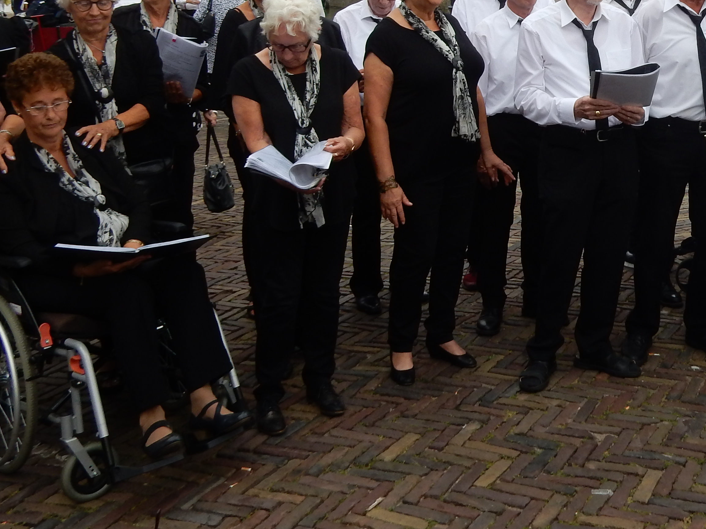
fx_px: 1020
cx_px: 598
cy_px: 36
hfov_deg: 36.4
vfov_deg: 27.8
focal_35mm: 50
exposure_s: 1/400
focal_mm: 4.5
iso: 125
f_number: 3.7
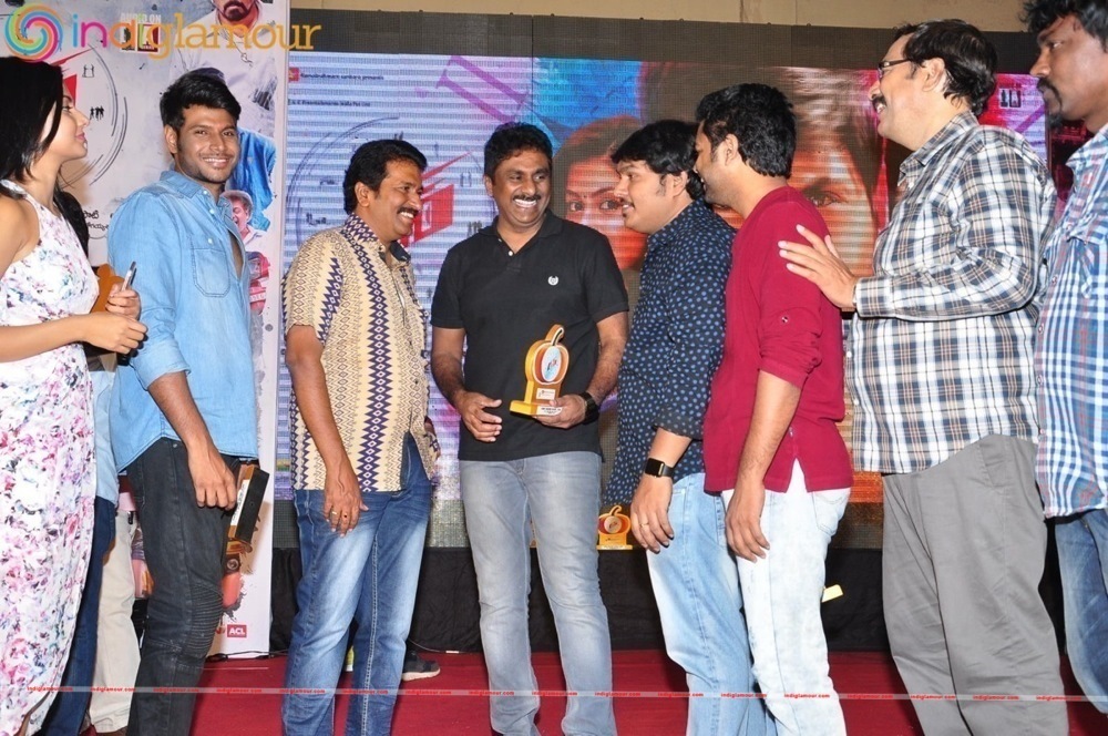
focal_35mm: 39
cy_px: 368
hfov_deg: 49.6
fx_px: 1199
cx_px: 554
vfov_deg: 34.1
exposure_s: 1/125
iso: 500
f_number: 7.1
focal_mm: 26
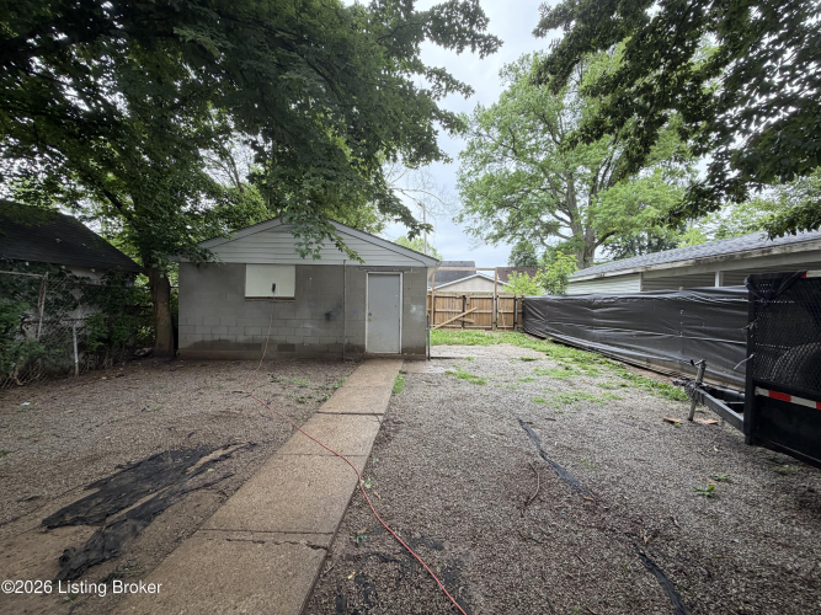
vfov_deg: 85.7
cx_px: 410
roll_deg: -0.1
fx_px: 332
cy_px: 308
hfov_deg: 102.1
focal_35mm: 14
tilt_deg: -0.6
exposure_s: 1/121
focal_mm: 2.22
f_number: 2.2
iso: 100
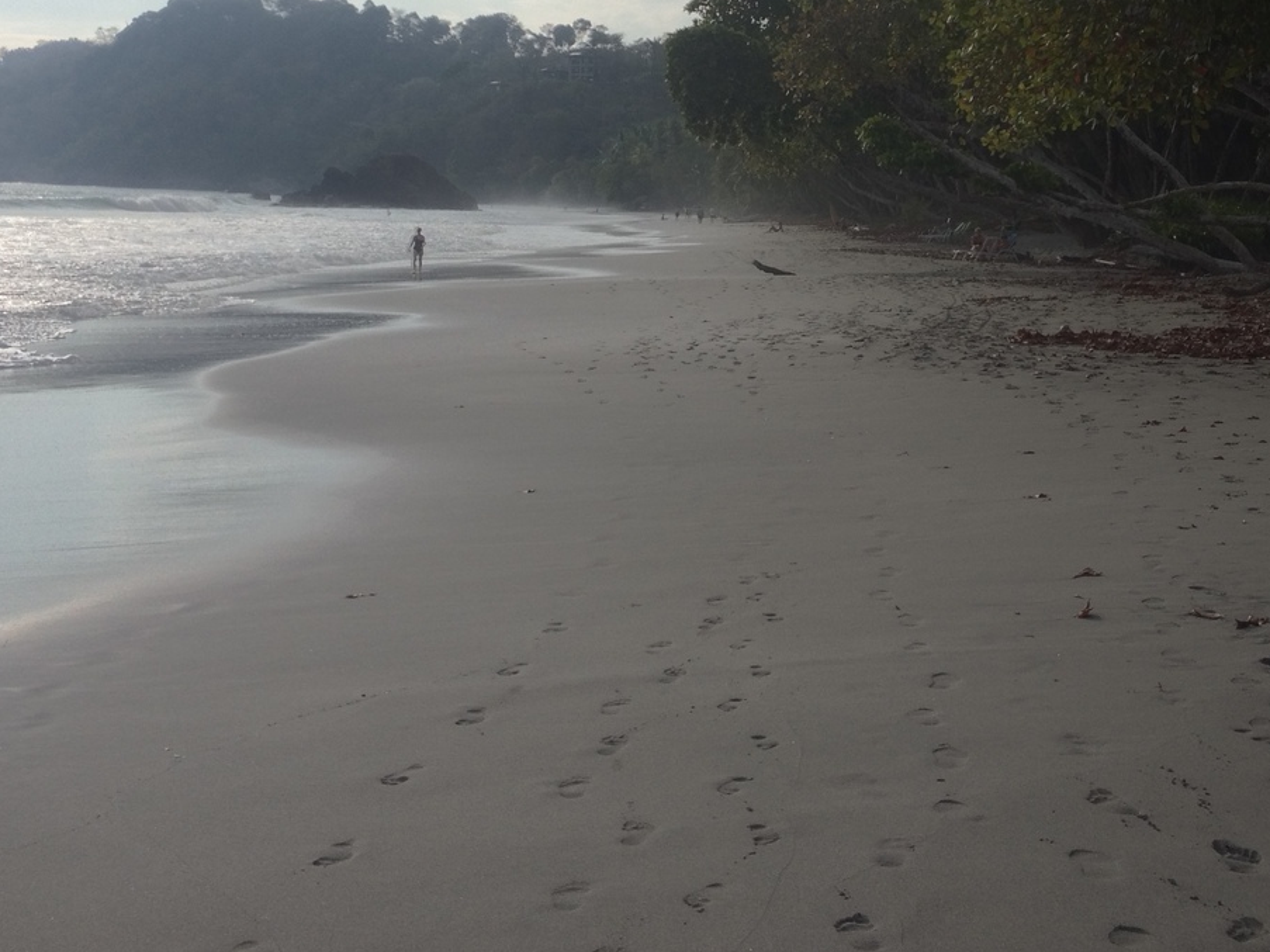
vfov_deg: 23.2
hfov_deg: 31.2
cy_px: 169
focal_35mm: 62
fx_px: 2274
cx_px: 661
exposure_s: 1/1284
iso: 50
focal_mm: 4.28
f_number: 2.4
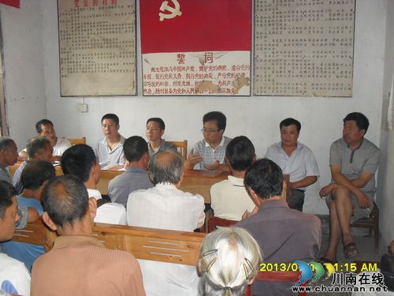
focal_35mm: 35
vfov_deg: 40.7
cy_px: 148
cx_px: 197
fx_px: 398
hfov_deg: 52.6
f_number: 3.2
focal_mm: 6.3
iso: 200
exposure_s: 1/45
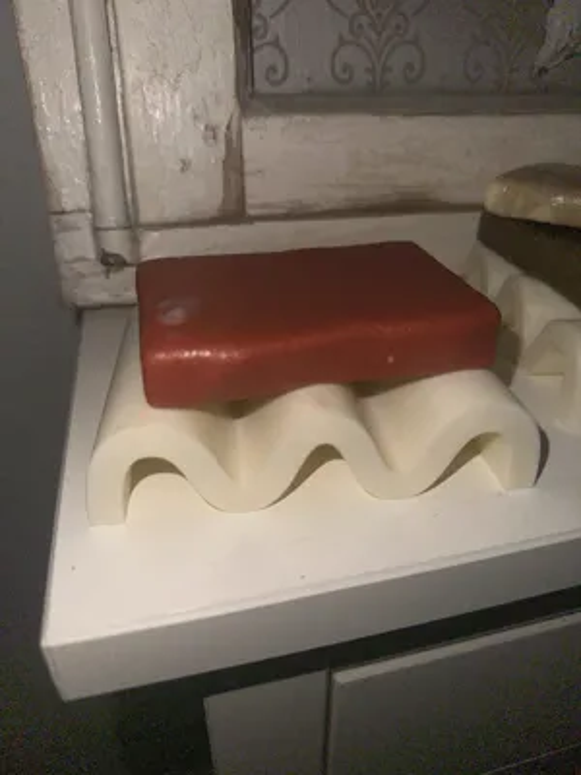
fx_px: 537
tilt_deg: -32.8
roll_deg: -0.7
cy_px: 388
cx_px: 290
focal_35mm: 24
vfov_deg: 71.6
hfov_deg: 56.8
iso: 50
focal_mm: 6.86
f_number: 1.78
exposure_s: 1/59
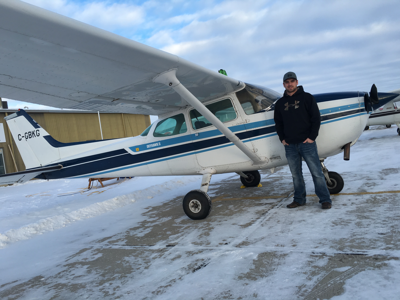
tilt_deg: -0.7
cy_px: 150
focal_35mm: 29
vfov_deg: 48.2
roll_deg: +8.6
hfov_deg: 61.7
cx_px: 200
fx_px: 335
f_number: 2.2
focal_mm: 4.15
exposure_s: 1/596
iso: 25
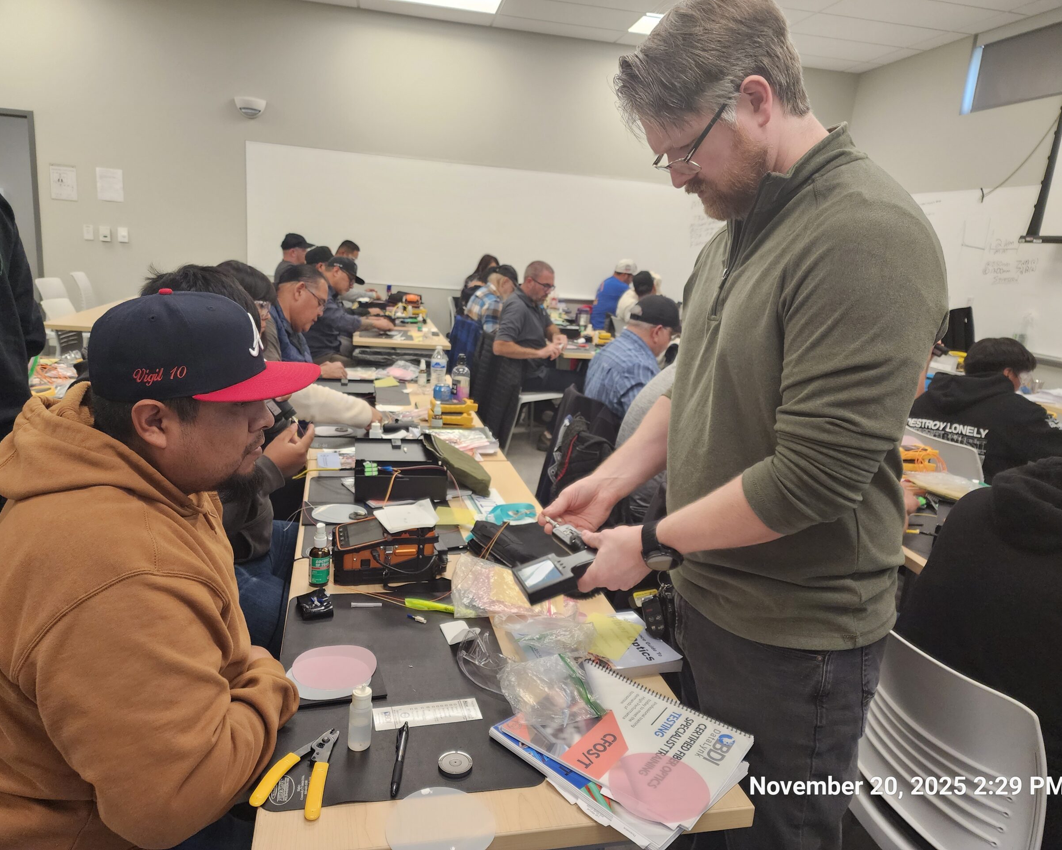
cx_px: 545
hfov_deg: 70.3
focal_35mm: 24
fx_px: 754
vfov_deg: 58.8
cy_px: 425
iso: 250
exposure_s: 1/120
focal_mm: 6.4
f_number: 1.8
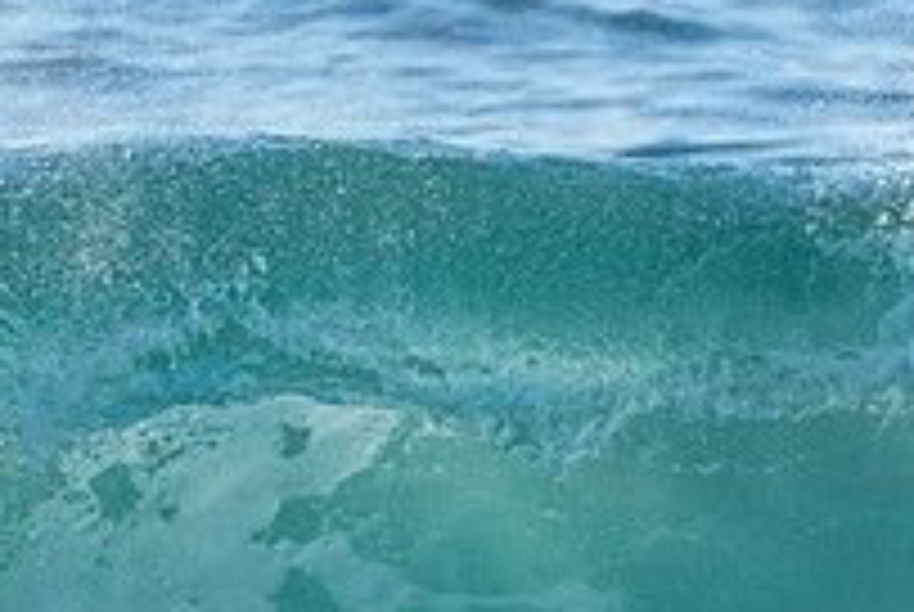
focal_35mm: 2140
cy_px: 700
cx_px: 500
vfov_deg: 0.6
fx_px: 54410
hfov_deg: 1.0
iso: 250
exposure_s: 1/1250
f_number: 5.6
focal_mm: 500
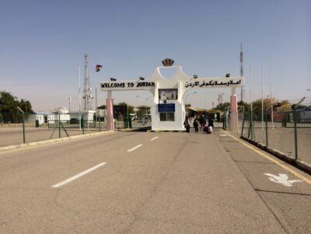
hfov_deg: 60.0
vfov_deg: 46.8
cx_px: 156
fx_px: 270
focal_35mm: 30
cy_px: 117
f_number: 2.2
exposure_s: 1/3731
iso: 40
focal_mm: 4.12
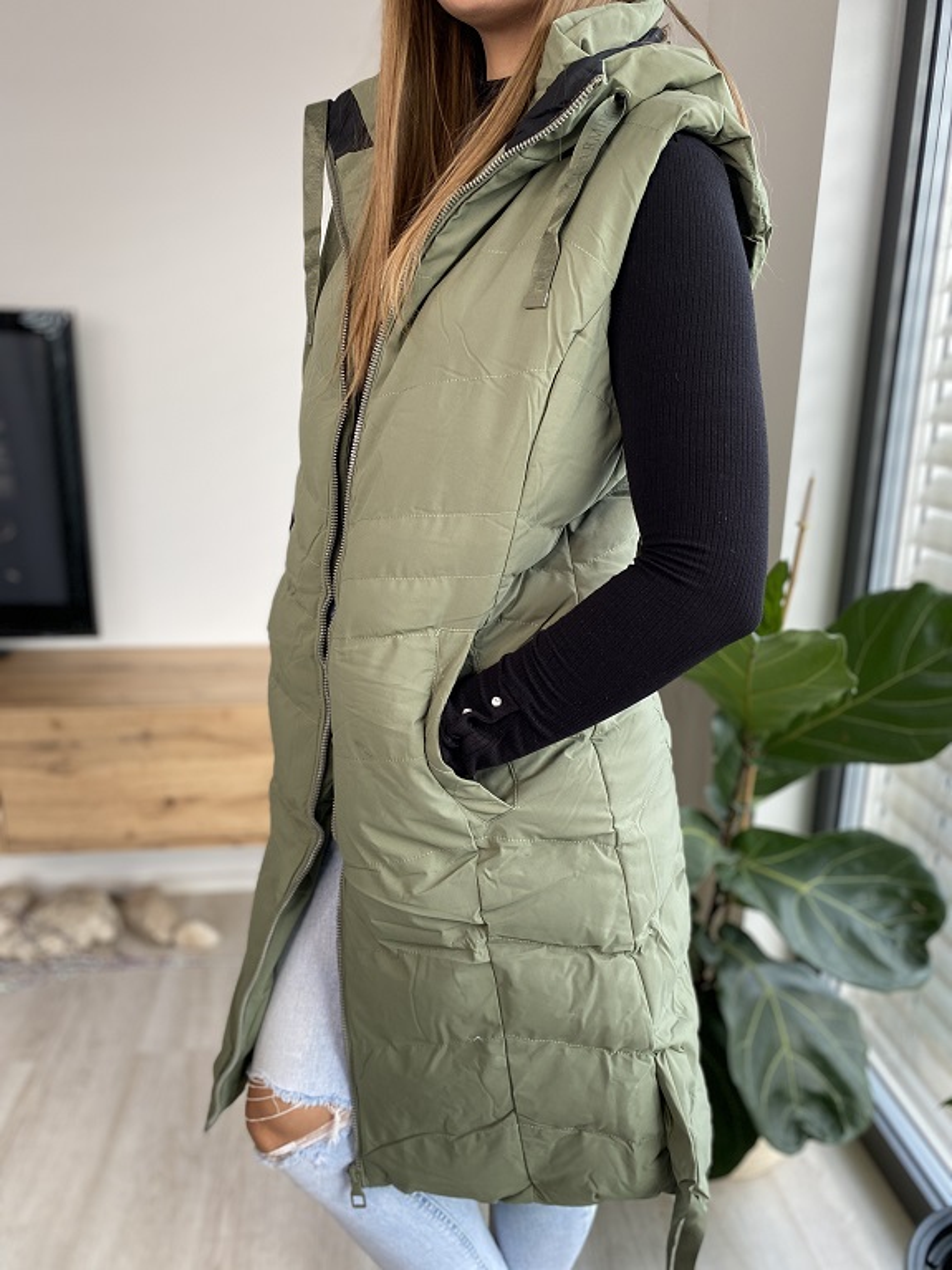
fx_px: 954
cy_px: 635
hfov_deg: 53.1
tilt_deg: -14.8
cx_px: 476
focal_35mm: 26
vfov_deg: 67.3
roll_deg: -0.7
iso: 100
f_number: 1.8
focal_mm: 4.25
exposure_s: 1/121
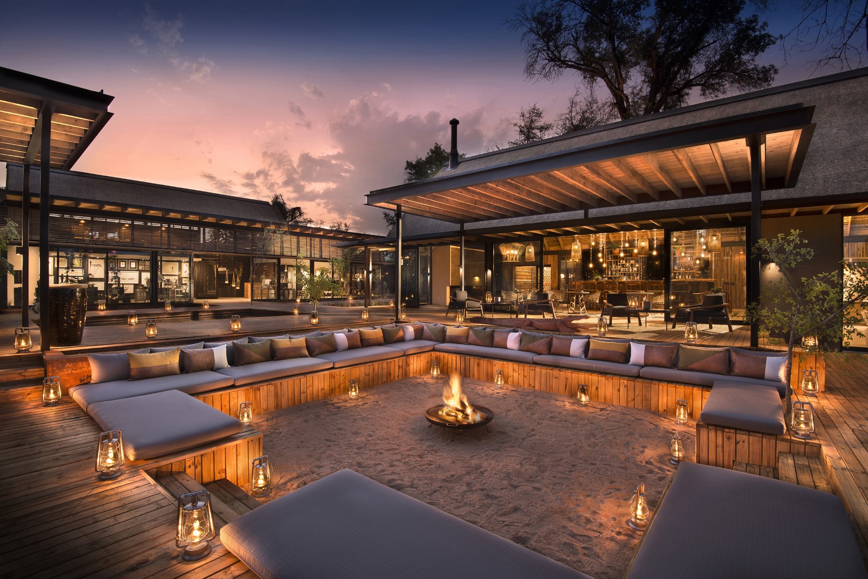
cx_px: 434
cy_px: 290
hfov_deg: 96.7
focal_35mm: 16
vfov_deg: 73.8
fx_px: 386
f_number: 9.5
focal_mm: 16
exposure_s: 4
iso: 200
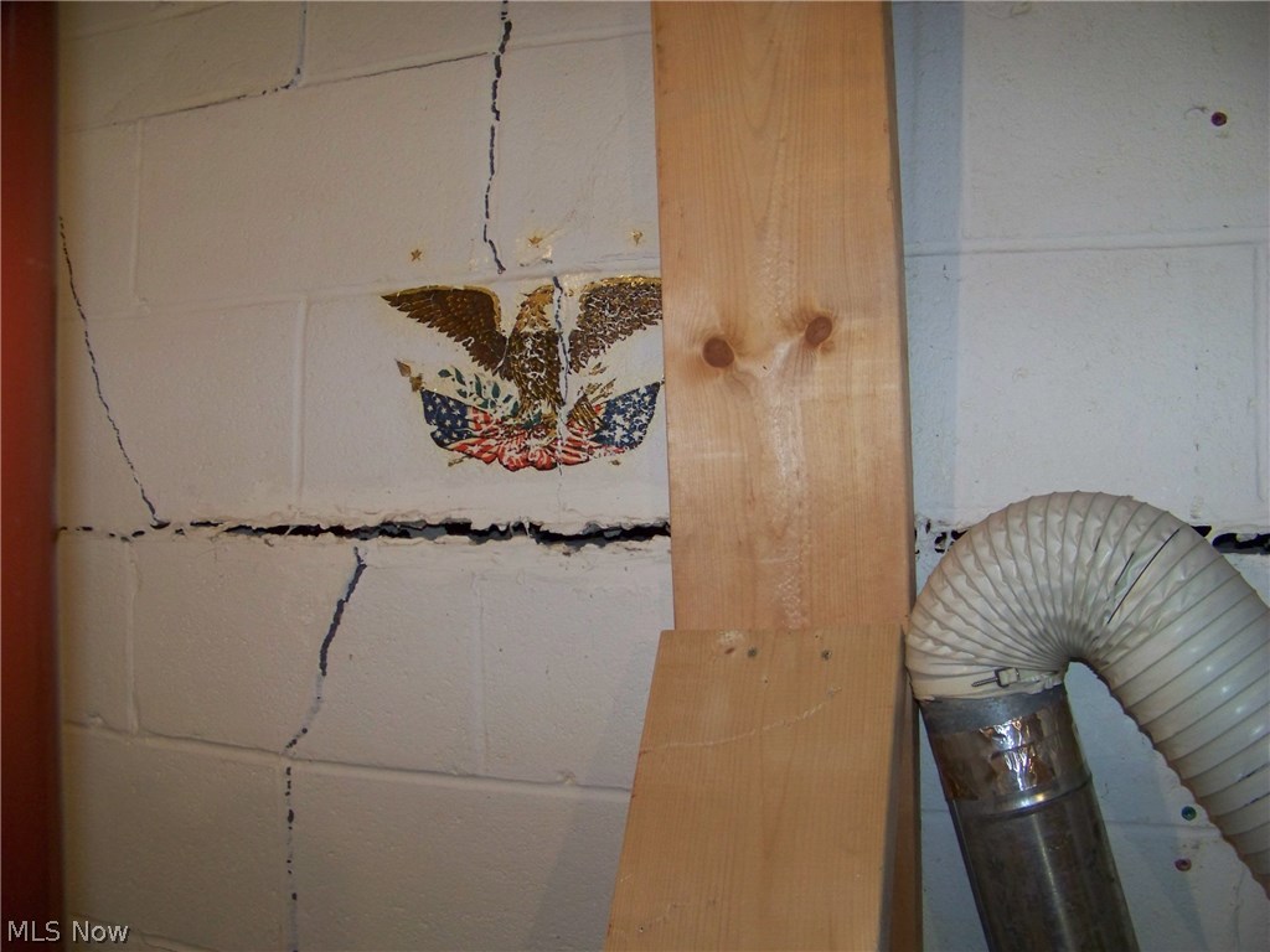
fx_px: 1321
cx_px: 635
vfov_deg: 39.7
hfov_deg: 51.4
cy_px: 476
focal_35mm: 36
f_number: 2.8
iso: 200
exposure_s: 1/30
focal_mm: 5.85
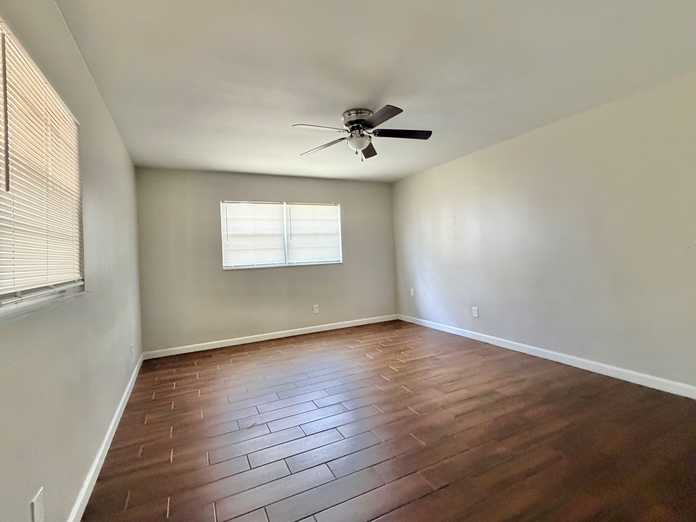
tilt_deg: +1.6
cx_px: 335
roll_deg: +2.3
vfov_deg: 78.1
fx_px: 322
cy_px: 248
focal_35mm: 16
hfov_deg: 94.5
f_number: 2.2
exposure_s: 1/60
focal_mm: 2.22
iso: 640
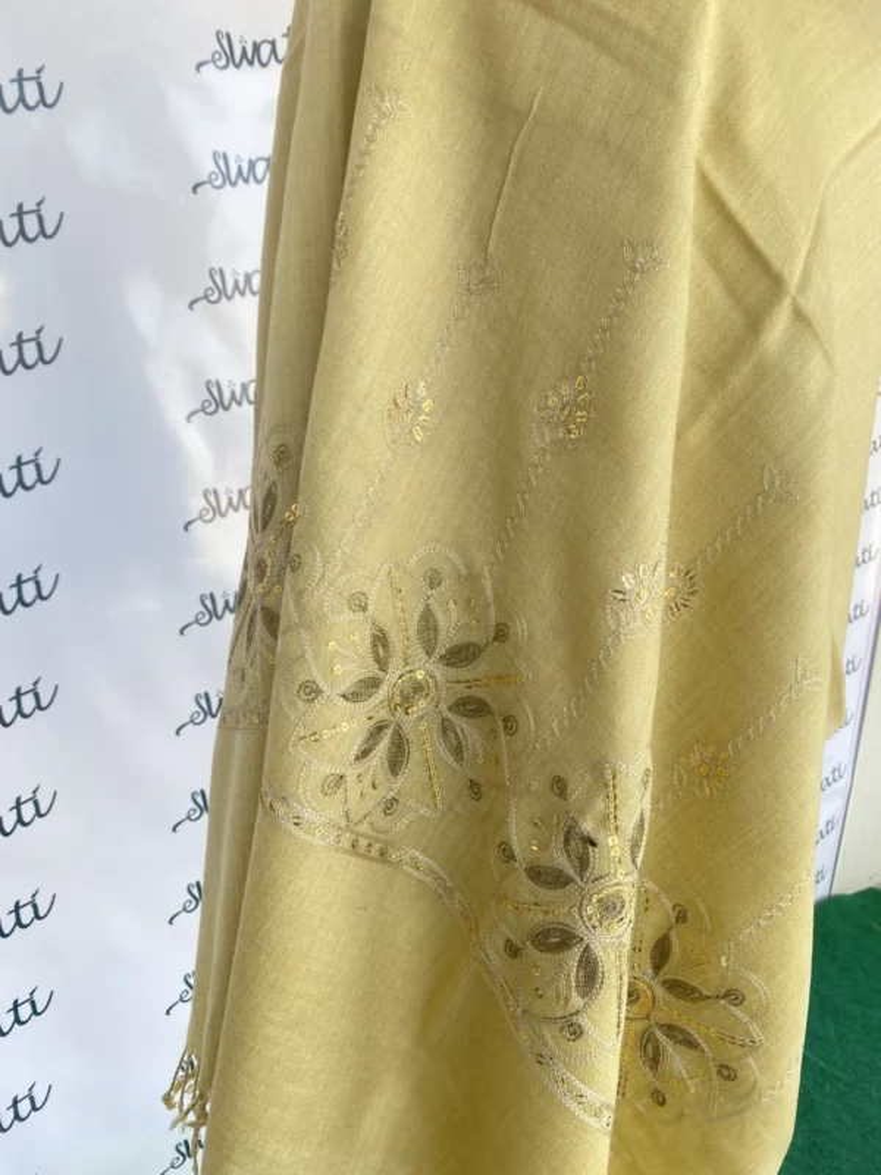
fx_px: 882
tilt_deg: -9.1
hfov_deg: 53.1
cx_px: 440
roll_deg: -2.9
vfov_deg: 67.3
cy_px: 588
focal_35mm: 26
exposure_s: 1/193
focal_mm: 4.25
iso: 32
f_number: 1.8
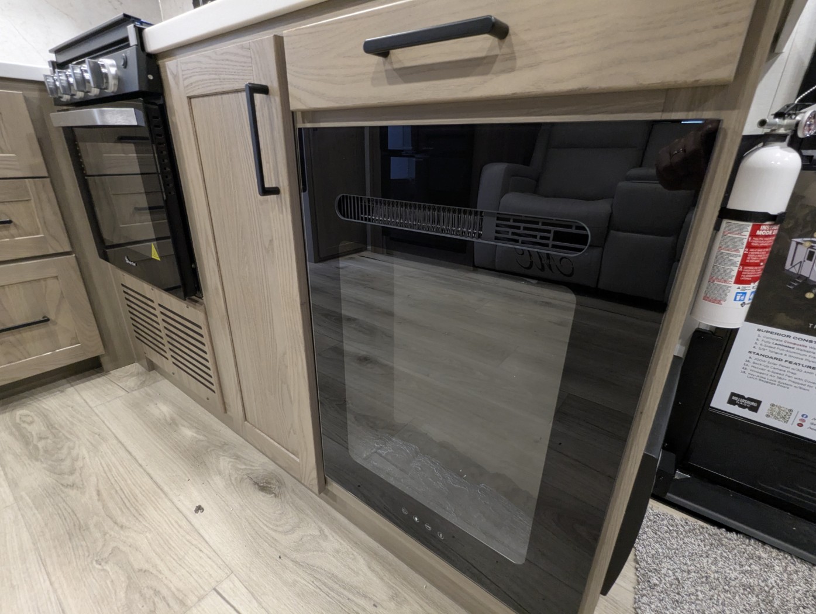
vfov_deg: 78.2
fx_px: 378
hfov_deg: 94.4
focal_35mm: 16
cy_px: 307
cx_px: 408
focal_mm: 2.35
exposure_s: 1/32.1
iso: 342
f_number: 2.2
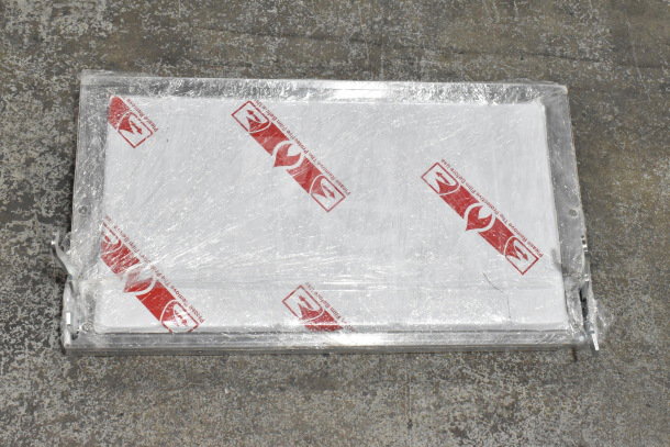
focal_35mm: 48
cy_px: 224
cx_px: 335
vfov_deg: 28.1
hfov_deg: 41.1
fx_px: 893
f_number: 11
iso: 6400
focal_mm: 32
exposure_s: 1/500
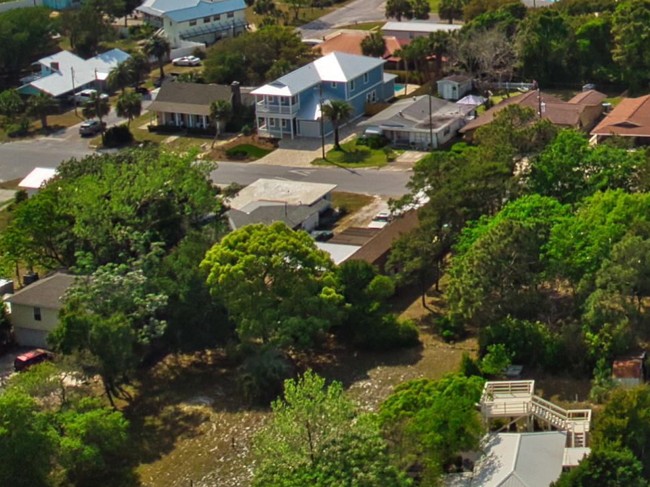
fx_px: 1408
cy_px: -96
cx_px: 796
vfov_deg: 18.6
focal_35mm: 75
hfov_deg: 23.6
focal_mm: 4.5
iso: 100
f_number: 2.8
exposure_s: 1/400
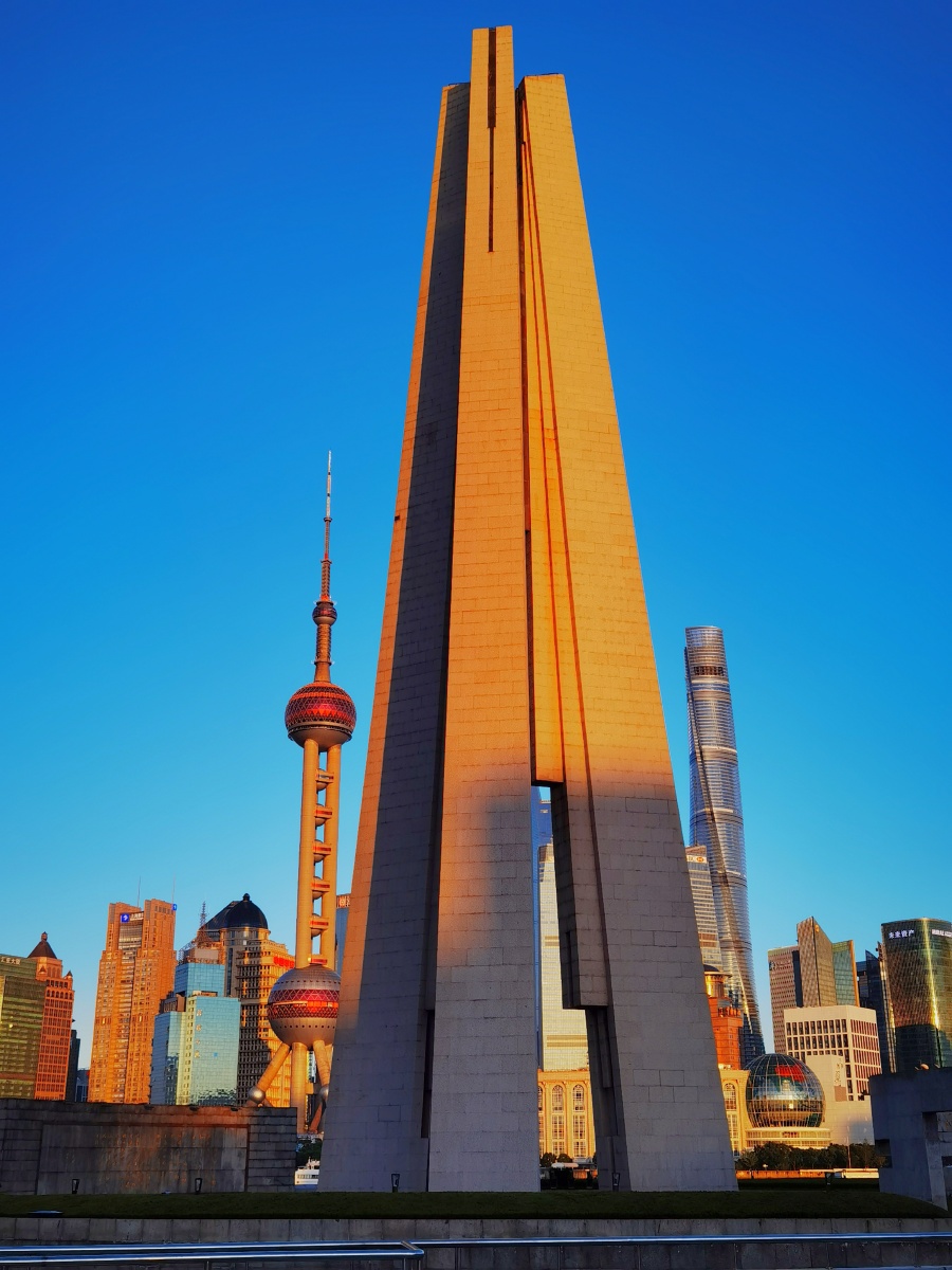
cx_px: 476
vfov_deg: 47.9
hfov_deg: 36.8
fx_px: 1430
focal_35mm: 39
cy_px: 635
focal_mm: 6.71
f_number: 1.9
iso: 50
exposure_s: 1/1792
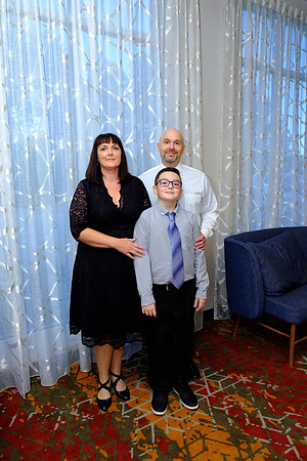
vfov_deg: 67.4
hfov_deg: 47.9
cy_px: 230
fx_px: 345
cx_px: 154
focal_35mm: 27
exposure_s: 1/125
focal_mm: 18
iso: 1600
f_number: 5.6
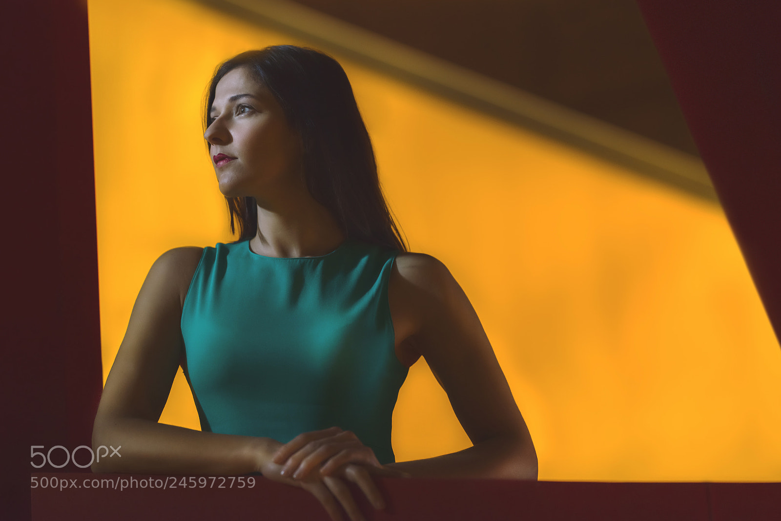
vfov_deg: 10.2
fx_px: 2929
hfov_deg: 15.2
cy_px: 260
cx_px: 390
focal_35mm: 135
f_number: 1.8
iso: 640
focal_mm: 135
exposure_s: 1/200
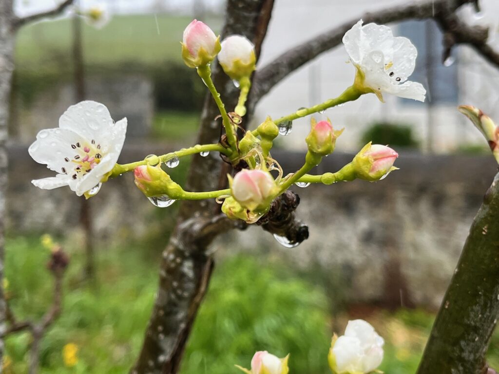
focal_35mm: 52
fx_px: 750
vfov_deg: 28.0
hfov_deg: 36.8
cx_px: 250
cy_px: 187
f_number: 1.6
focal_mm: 5.1
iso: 50
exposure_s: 1/537
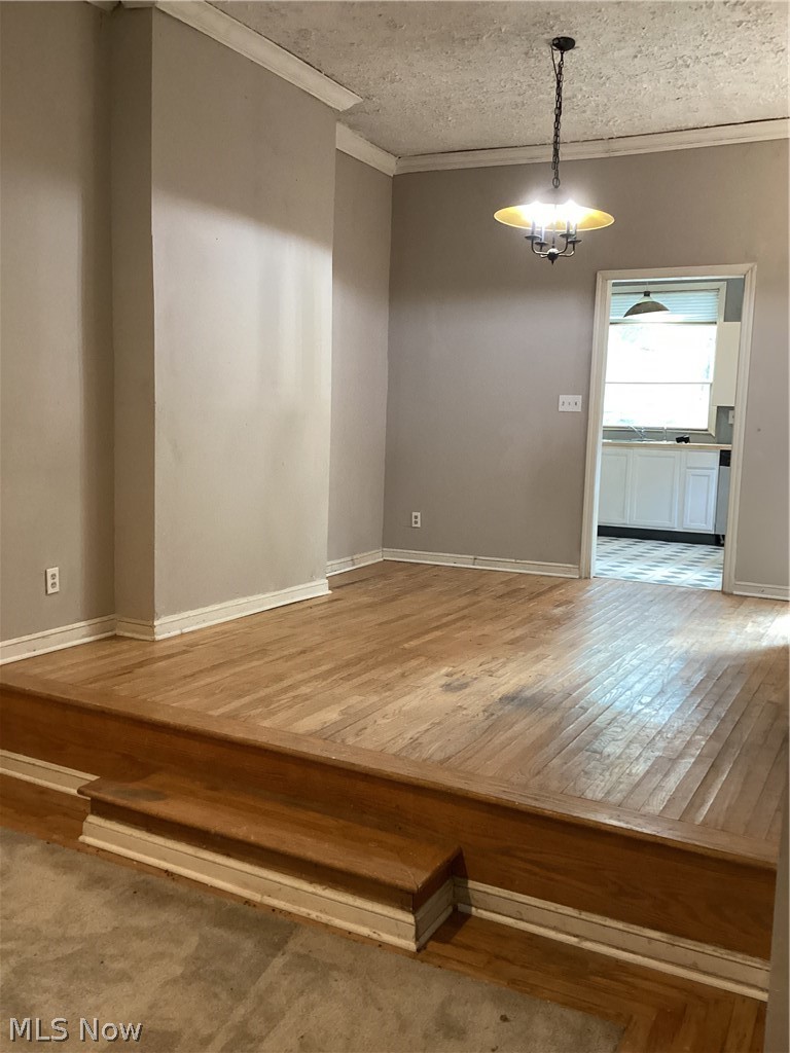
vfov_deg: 58.4
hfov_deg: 45.4
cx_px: 395
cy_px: 526
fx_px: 943
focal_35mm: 31
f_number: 2.4
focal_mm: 3.3
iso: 320
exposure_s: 1/40
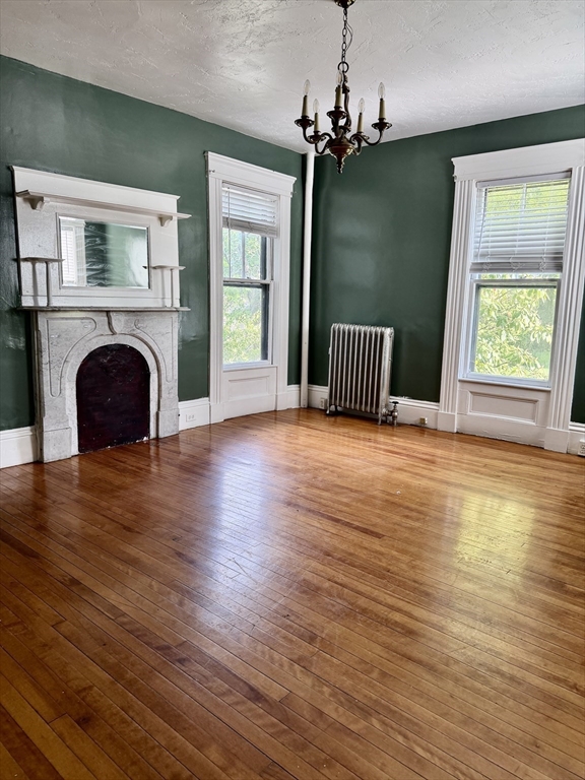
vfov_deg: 71.6
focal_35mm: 24
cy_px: 390
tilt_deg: -9.1
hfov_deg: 56.8
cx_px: 292
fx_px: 541
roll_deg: -2.5
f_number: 1.78
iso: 125
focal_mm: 6.76
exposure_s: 1/156
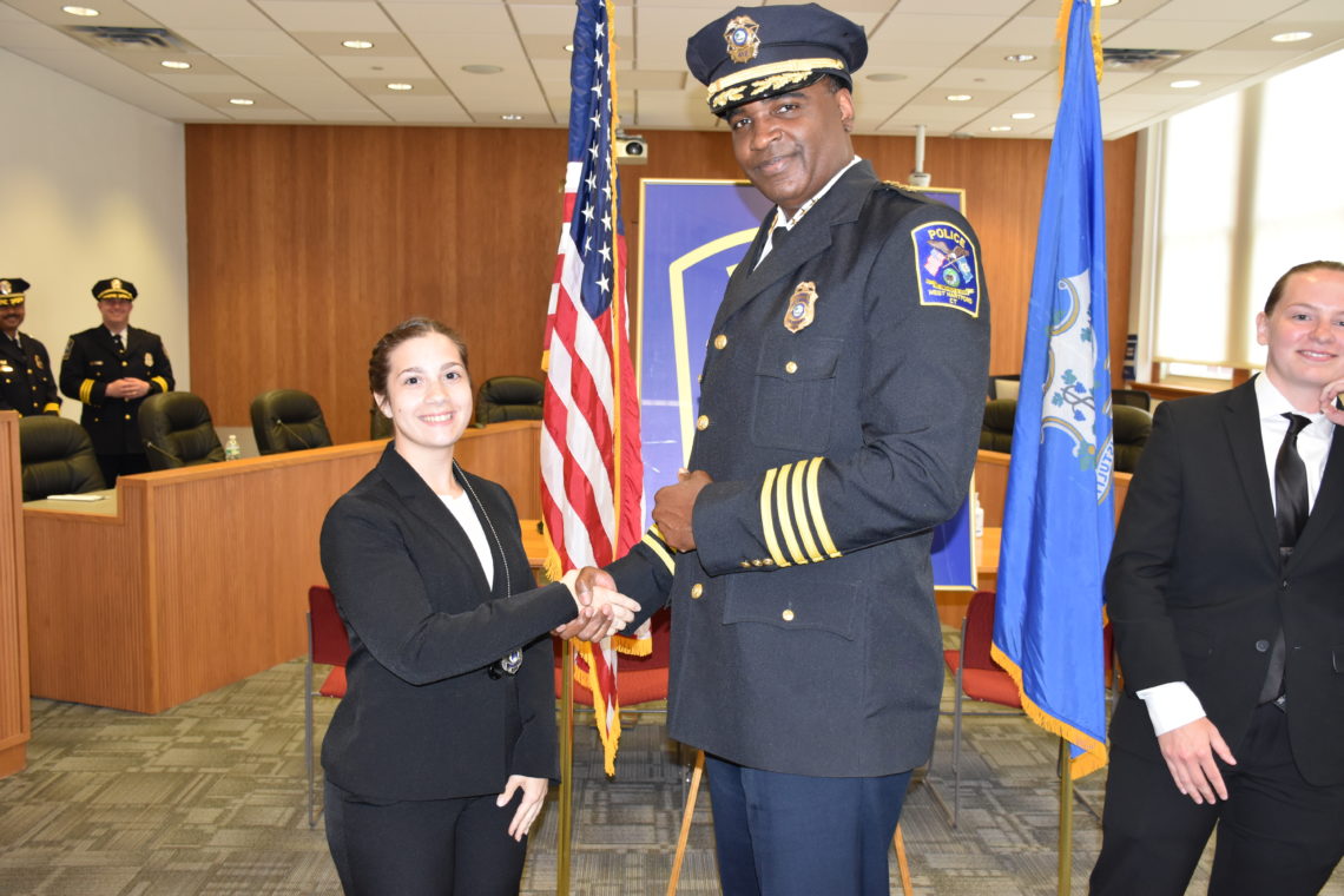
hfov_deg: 57.2
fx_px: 1232
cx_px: 672
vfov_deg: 40.0
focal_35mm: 33
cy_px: 448
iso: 800
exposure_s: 1/80
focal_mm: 22
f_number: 3.5
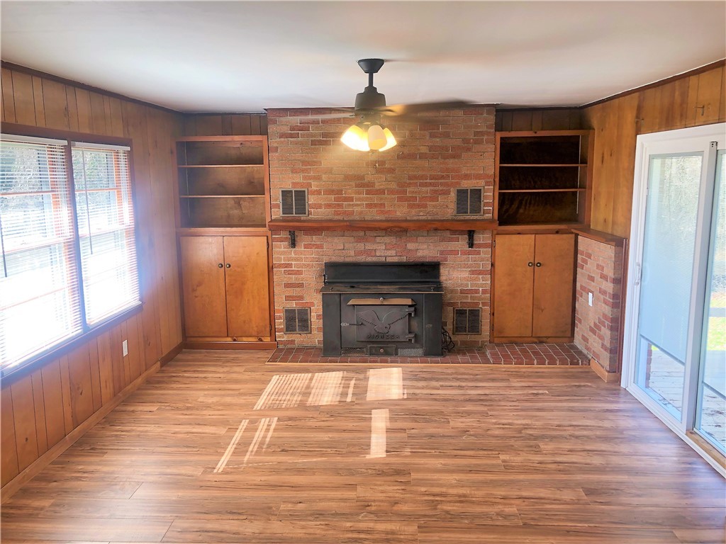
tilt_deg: -9.6
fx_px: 608
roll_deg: +0.3
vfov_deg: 48.2
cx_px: 363
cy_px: 272
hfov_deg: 61.7
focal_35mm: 29
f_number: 1.8
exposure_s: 1/120
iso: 64
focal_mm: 3.99
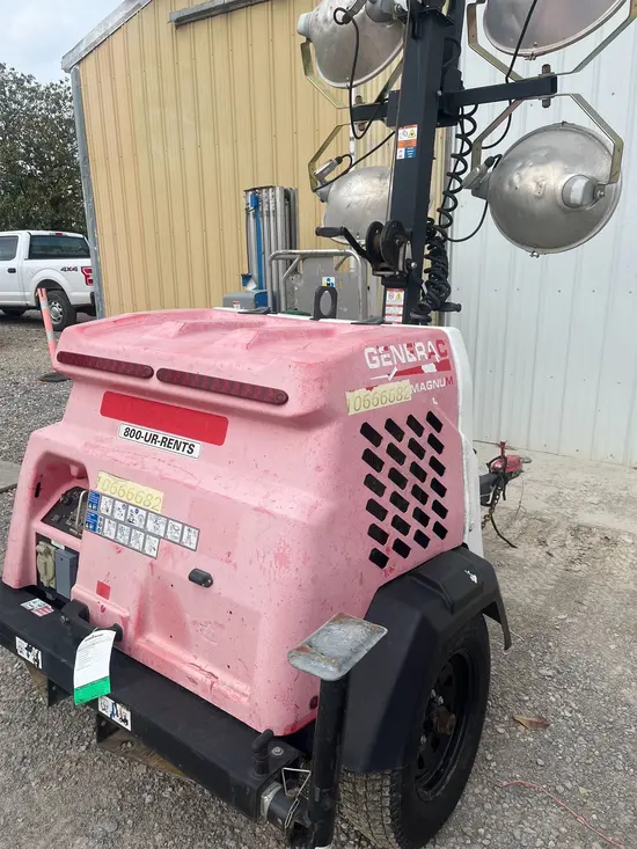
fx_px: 638
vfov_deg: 67.3
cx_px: 318
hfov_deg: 53.1
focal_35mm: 26
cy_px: 424
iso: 50
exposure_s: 1/1372
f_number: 1.6
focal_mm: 5.1
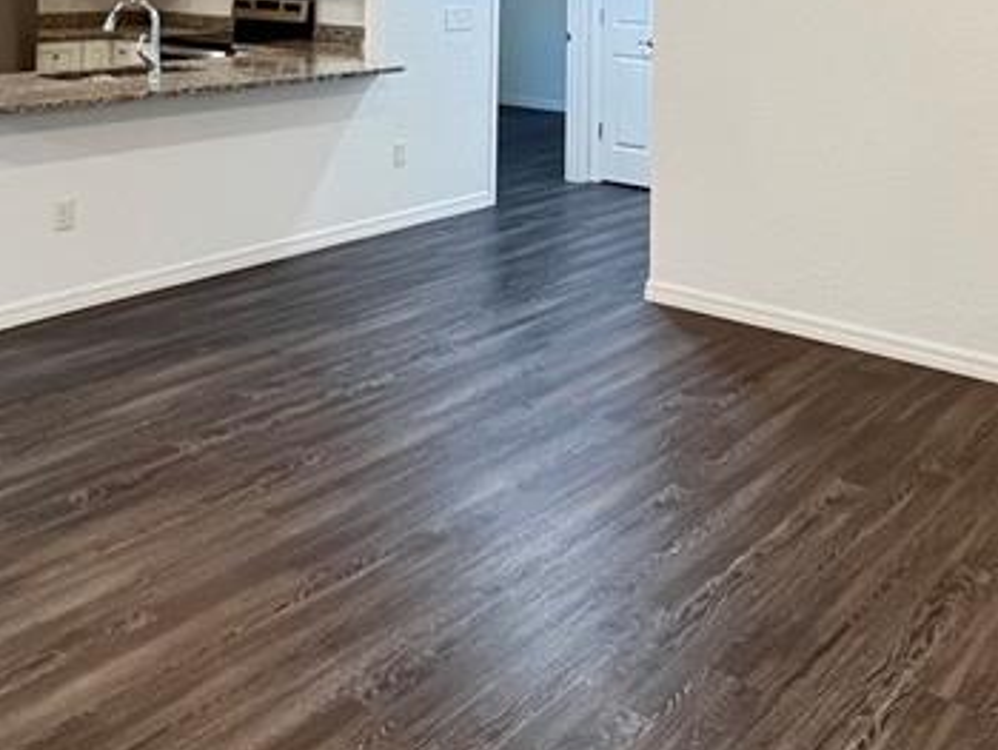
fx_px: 1096
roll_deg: -1.0
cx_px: 590
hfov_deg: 48.7
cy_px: -83
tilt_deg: +2.2
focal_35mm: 38
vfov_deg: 32.9
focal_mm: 1.57
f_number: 1.8
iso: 400
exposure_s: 1/60
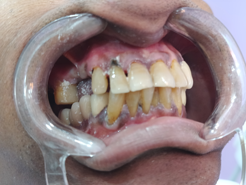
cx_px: 123
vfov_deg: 31.6
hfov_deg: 41.2
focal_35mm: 46
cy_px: 92
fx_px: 327
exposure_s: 1/25
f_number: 2.8
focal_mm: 6.06
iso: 1000
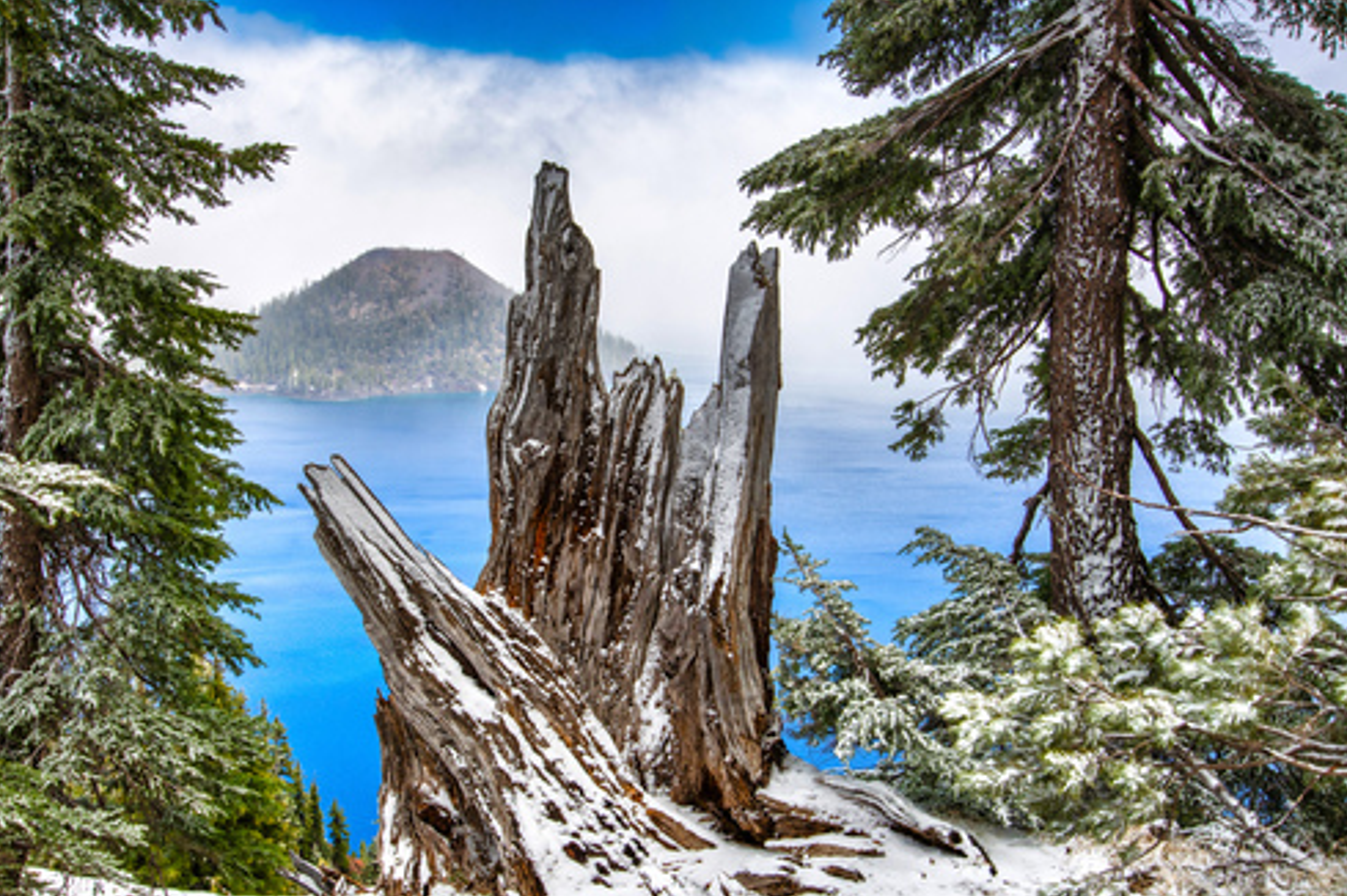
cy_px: 510
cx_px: 619
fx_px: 1496
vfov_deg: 33.3
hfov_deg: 48.4
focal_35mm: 40
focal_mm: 35
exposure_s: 1/200
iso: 250
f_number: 14
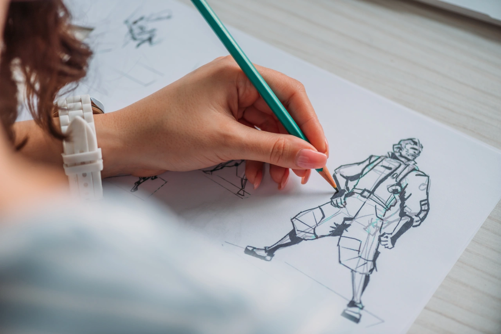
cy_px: 167
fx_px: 1461
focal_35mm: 105
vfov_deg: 13.0
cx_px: 250
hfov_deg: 19.5
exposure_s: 1/200
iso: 125
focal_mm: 105
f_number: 3.5
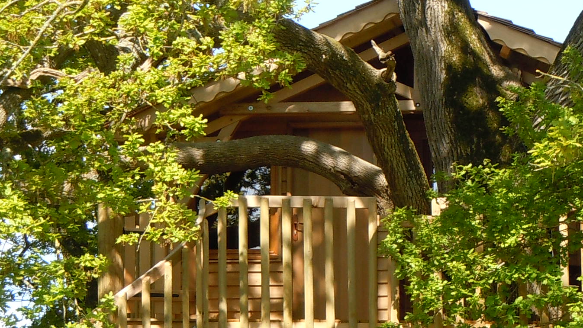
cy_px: 195
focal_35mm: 235
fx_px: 3633
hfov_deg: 9.2
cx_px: 405
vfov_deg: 5.2
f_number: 4.4
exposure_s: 1/200
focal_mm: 16
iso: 100
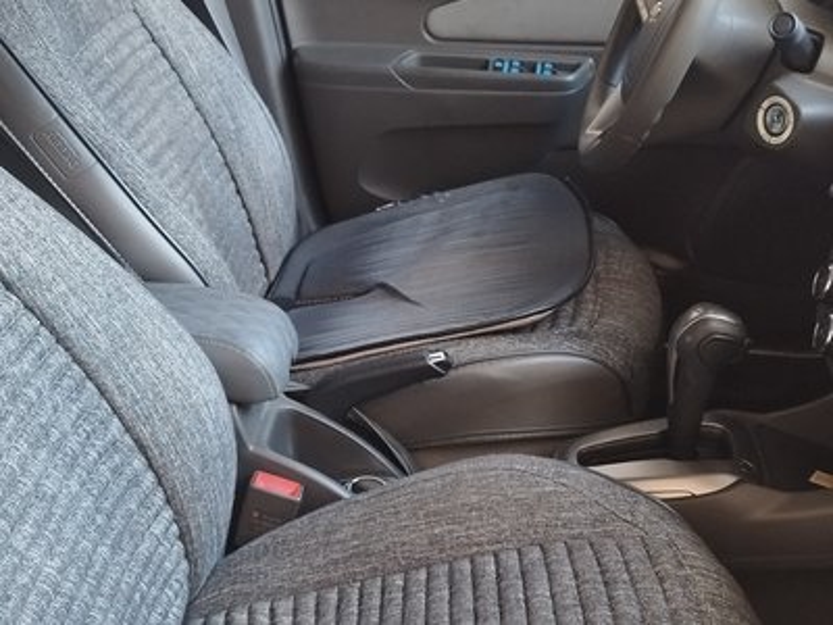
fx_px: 578
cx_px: 416
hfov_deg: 71.6
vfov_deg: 56.8
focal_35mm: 24
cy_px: 312
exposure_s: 1/33.3
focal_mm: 5.89
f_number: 1.89
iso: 280
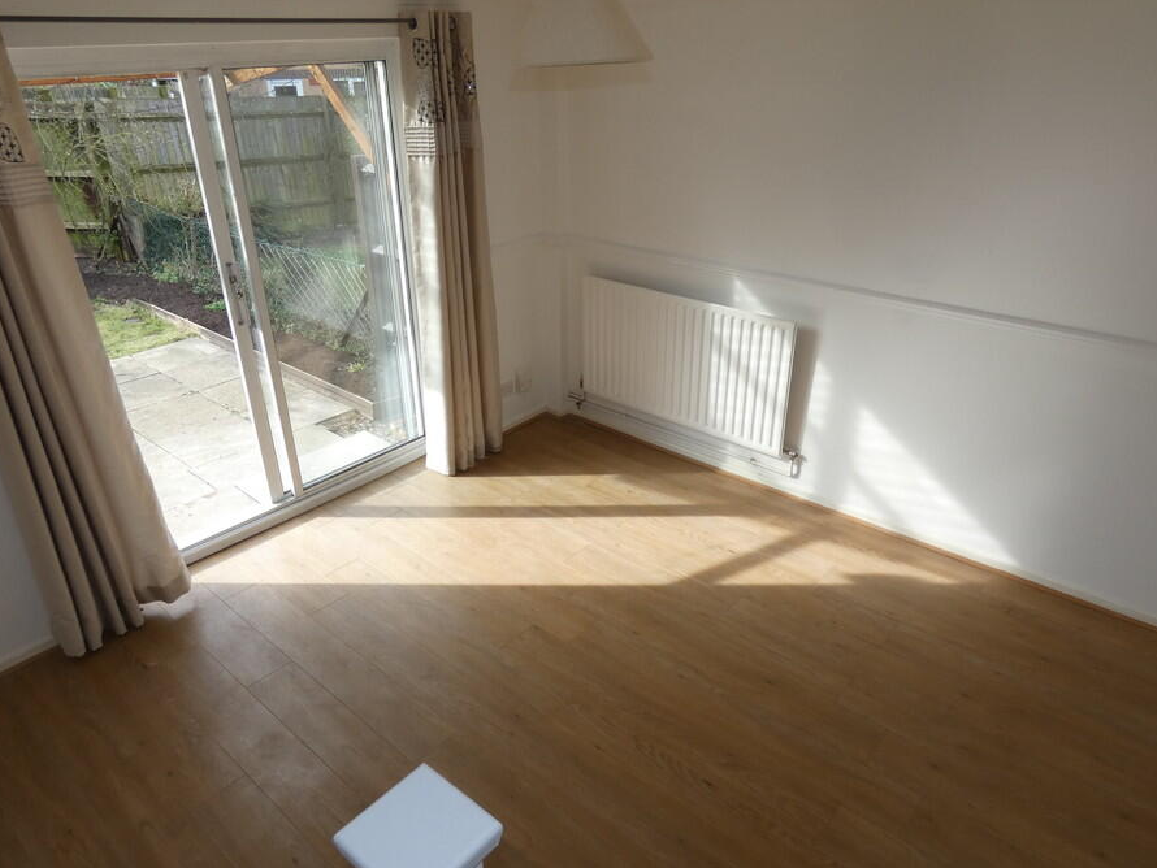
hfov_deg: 73.9
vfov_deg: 58.9
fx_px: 769
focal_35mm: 23
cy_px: 455
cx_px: 552
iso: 80
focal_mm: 3.6
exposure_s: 1/160
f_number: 2.8
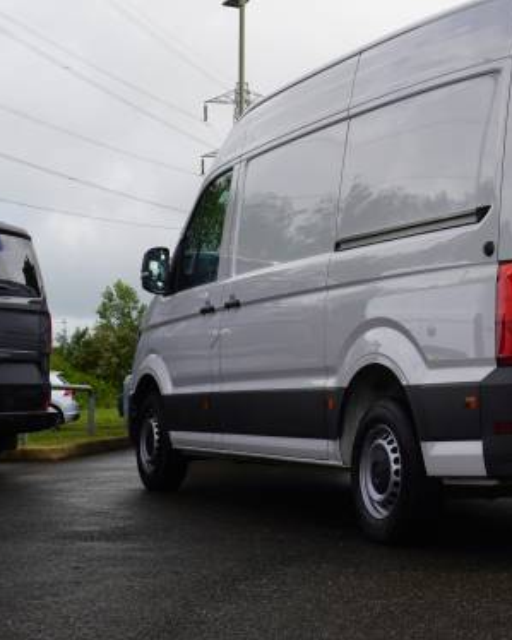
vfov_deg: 27.2
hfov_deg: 21.1
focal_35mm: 70
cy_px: 281
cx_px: 521
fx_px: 1323
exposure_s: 1/100
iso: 100
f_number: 8
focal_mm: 29
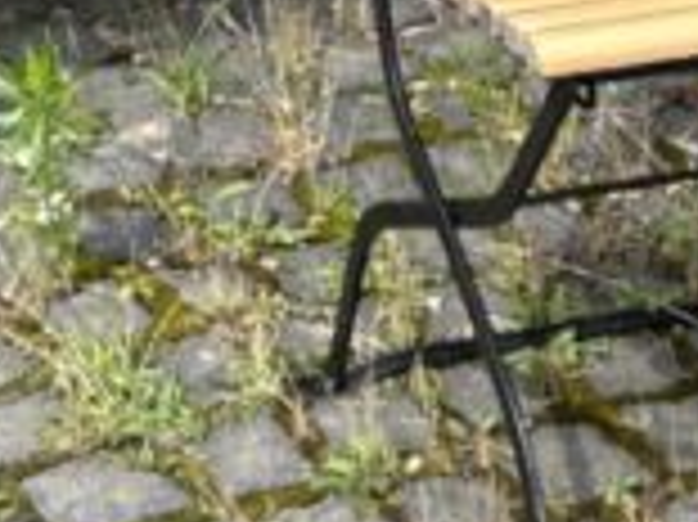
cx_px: 257
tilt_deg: -10.2
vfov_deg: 7.7
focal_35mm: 172
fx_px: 3466
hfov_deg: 11.5
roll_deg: -0.5
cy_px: -963
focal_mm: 5.7
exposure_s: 1/1280
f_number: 1.5
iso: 50
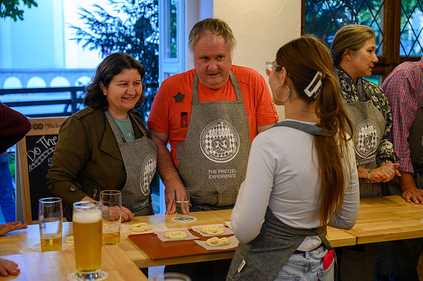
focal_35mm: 55
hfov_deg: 36.3
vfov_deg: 24.6
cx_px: 212
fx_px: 646
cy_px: 140
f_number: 4
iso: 400
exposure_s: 1/60
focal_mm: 55
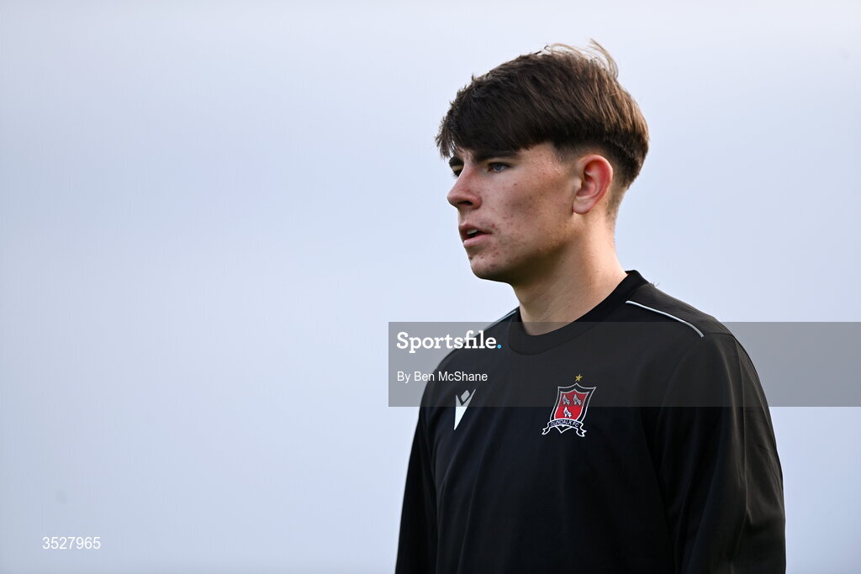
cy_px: 287
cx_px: 430
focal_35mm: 400
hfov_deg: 5.2
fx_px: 9567
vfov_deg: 3.4
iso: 320
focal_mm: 400
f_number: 2.8
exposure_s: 1/1250
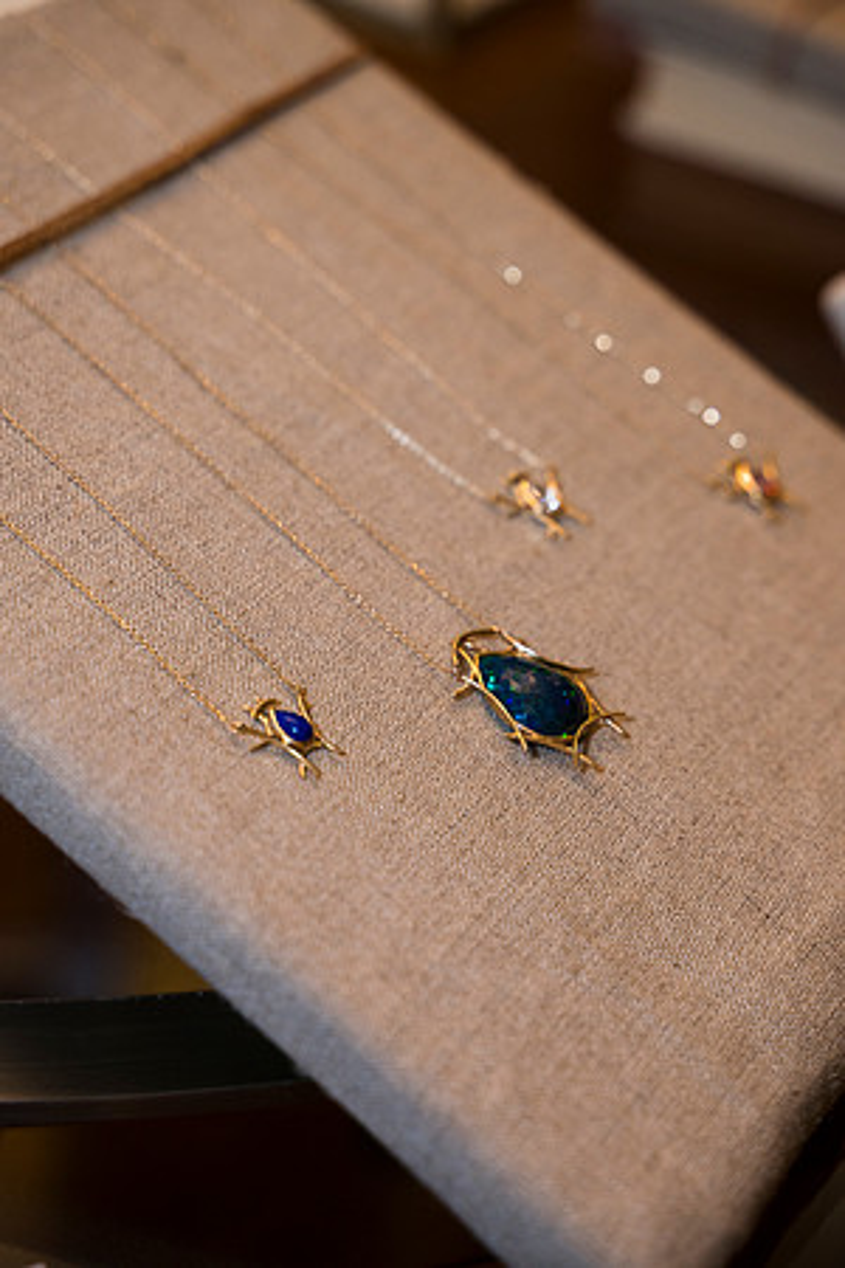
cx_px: 422
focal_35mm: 75
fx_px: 2640
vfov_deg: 27.0
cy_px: 634
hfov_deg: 18.2
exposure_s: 1/80
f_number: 4
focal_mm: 75
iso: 800
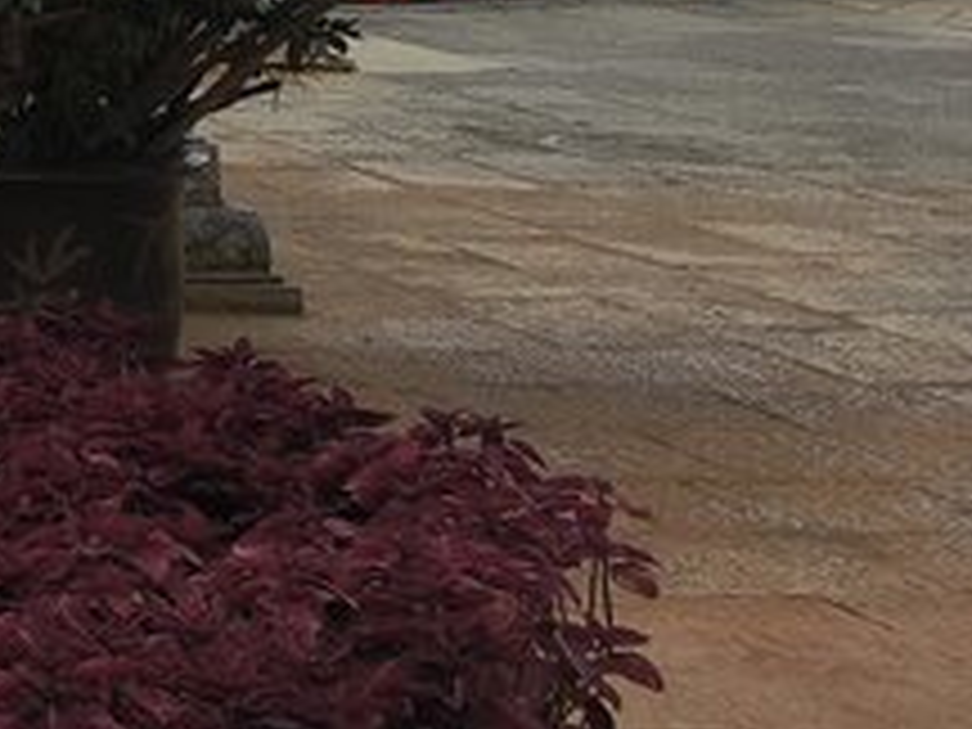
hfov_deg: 13.7
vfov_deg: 12.3
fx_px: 3061
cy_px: -634
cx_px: -1256
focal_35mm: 109
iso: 80
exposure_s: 1/1192
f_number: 1.7
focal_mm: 5.35
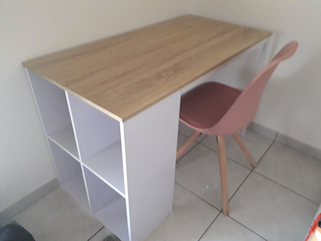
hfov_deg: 65.3
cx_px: 160
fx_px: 250
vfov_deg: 51.4
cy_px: 120
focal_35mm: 27
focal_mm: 3.6
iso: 400
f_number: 1.9
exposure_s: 1/25
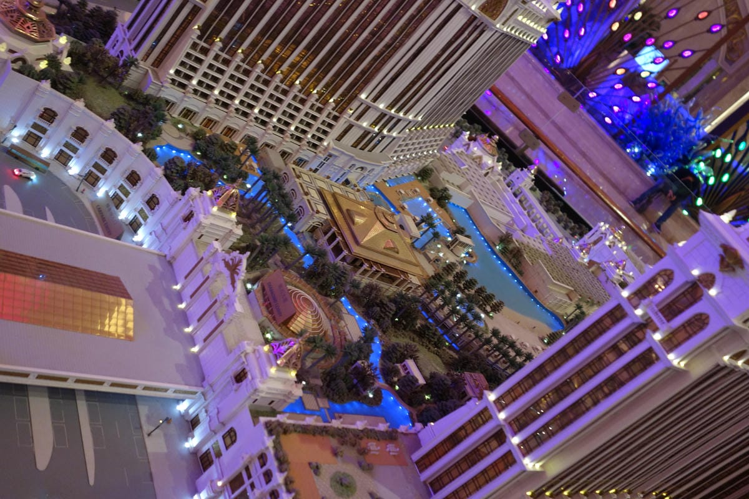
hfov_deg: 54.4
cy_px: 250
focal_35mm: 35
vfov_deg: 37.9
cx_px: 374
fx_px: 728
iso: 500
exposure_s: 1/40
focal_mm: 12.94
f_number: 2.8
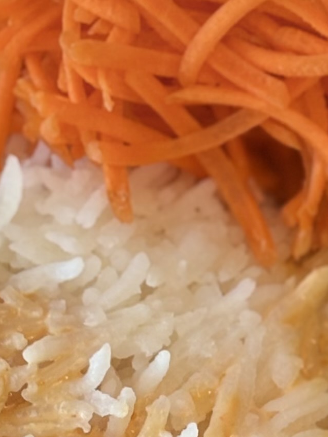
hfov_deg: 6.0
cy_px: 601
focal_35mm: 247
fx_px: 3120
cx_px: 271
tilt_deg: -78.2
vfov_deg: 7.9
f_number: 1.6
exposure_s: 1/60
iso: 80
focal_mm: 5.96
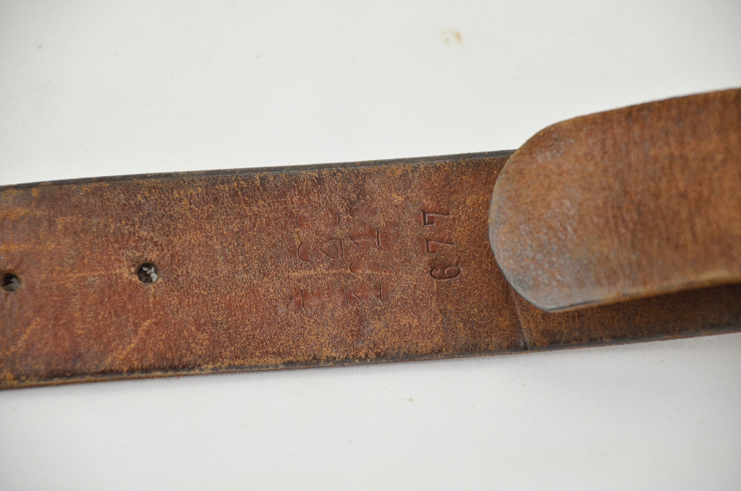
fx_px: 4159
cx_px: 370
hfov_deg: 10.2
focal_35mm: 202
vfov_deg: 6.8
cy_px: 246
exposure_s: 1/250
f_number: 5.6
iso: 800
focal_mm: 135
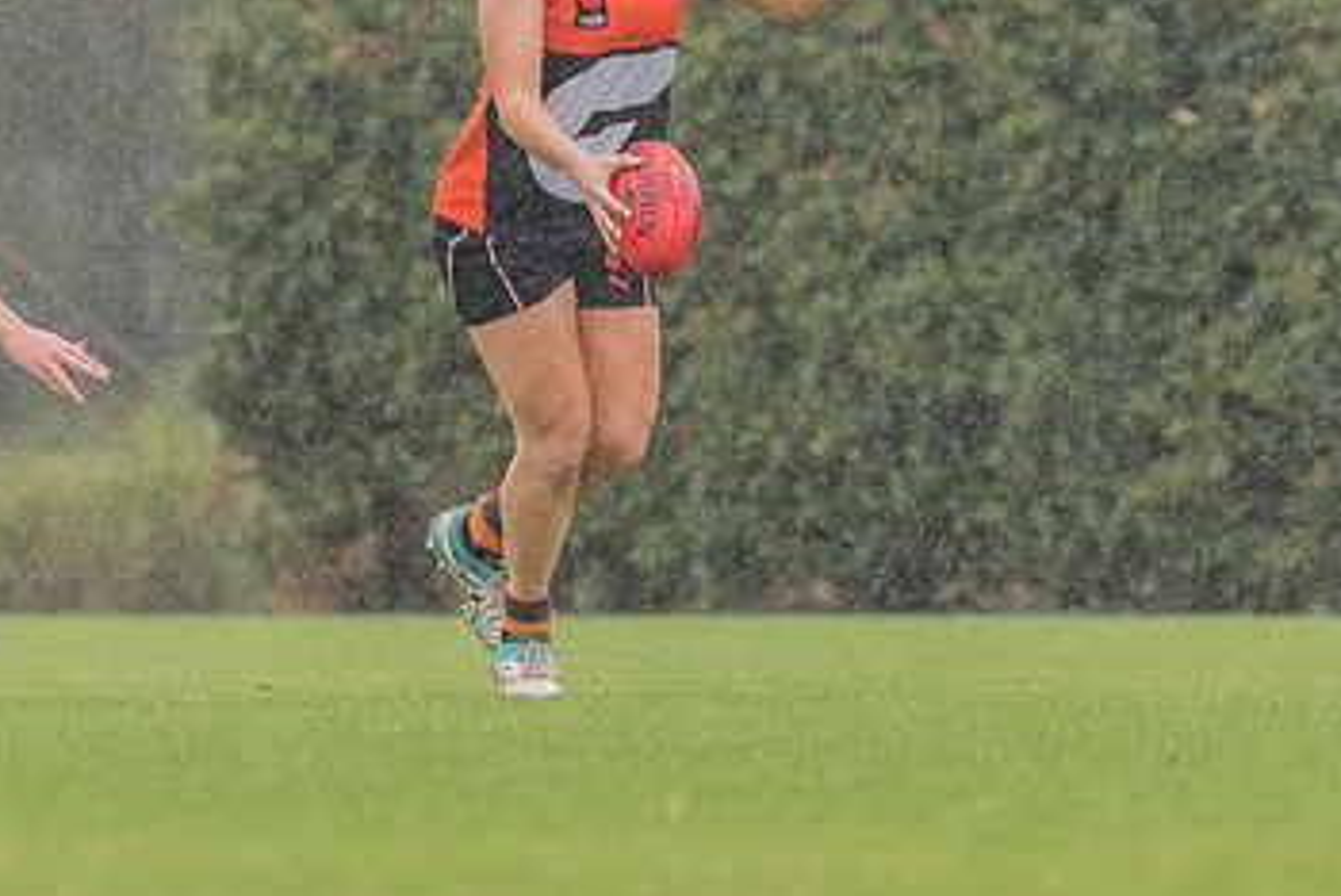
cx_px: 694
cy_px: 71
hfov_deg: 1.9
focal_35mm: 1067
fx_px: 39778
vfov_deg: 1.3
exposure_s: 1/2000
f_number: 5
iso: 800
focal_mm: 300
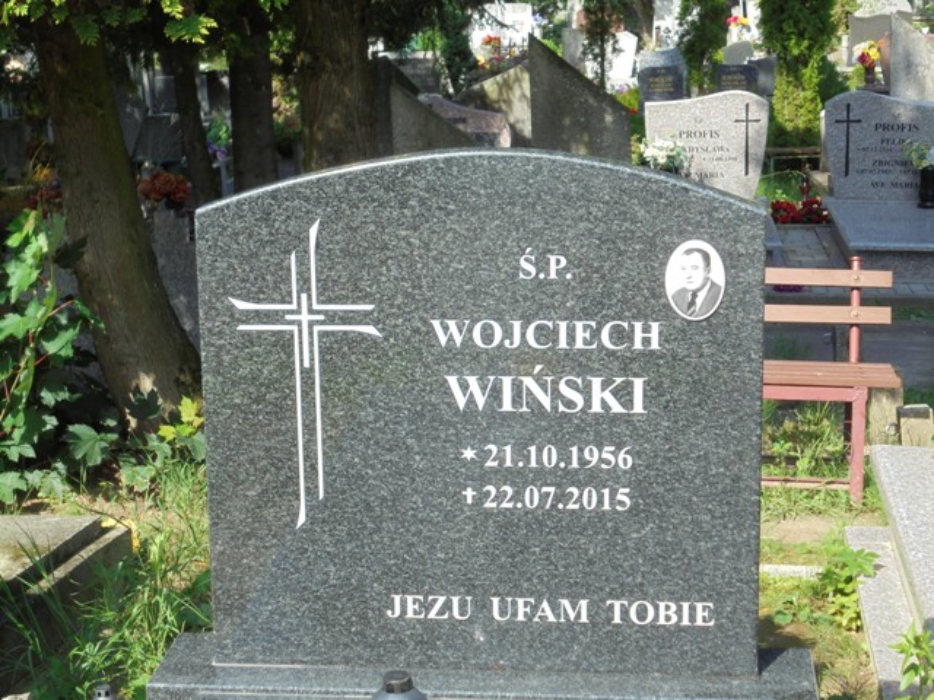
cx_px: 467
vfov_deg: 20.2
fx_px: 1970
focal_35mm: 73
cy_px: 350
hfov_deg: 26.7
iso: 100
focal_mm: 13.1
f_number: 6.1
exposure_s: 1/160
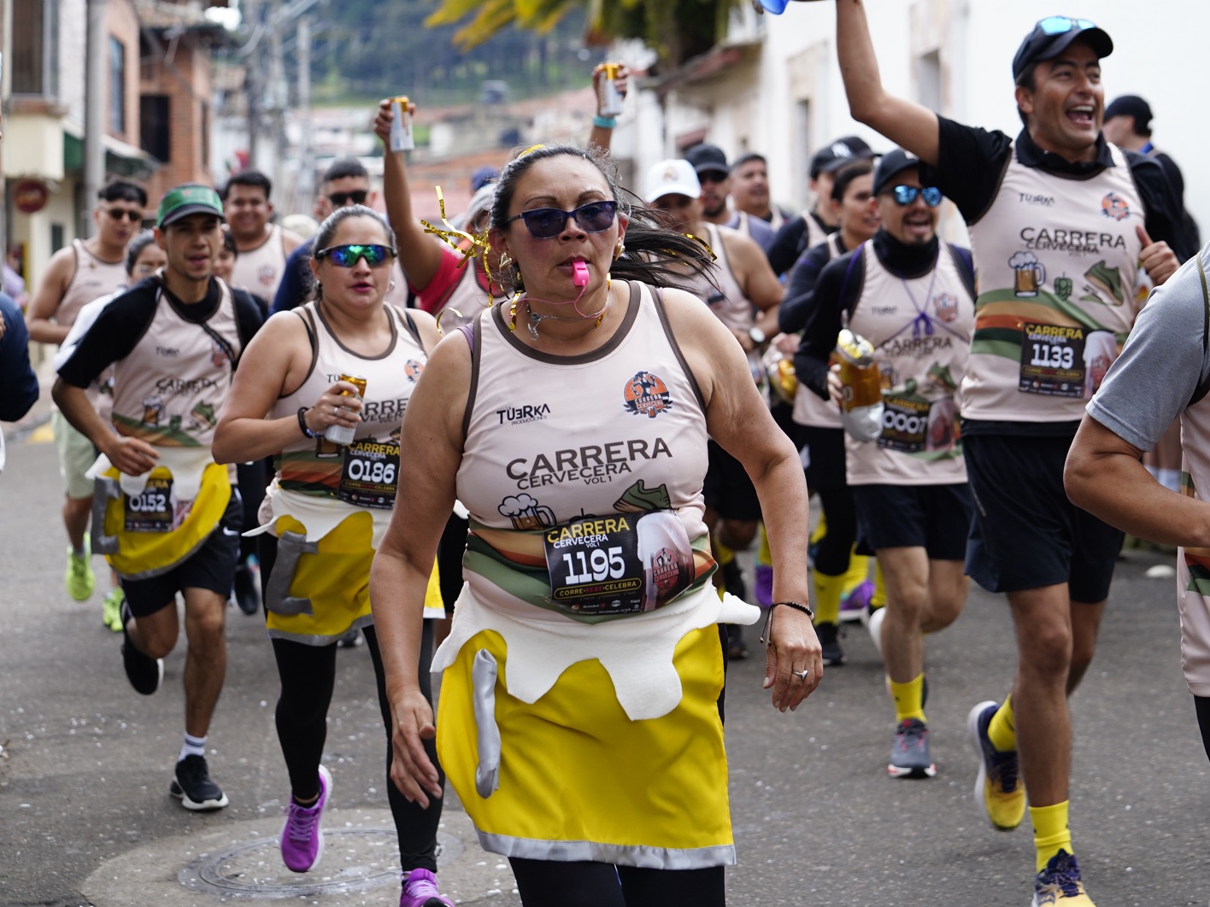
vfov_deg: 19.4
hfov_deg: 25.7
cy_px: 454
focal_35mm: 76
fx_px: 2657
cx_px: 584
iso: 1000
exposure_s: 1/1600
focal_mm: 70
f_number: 4
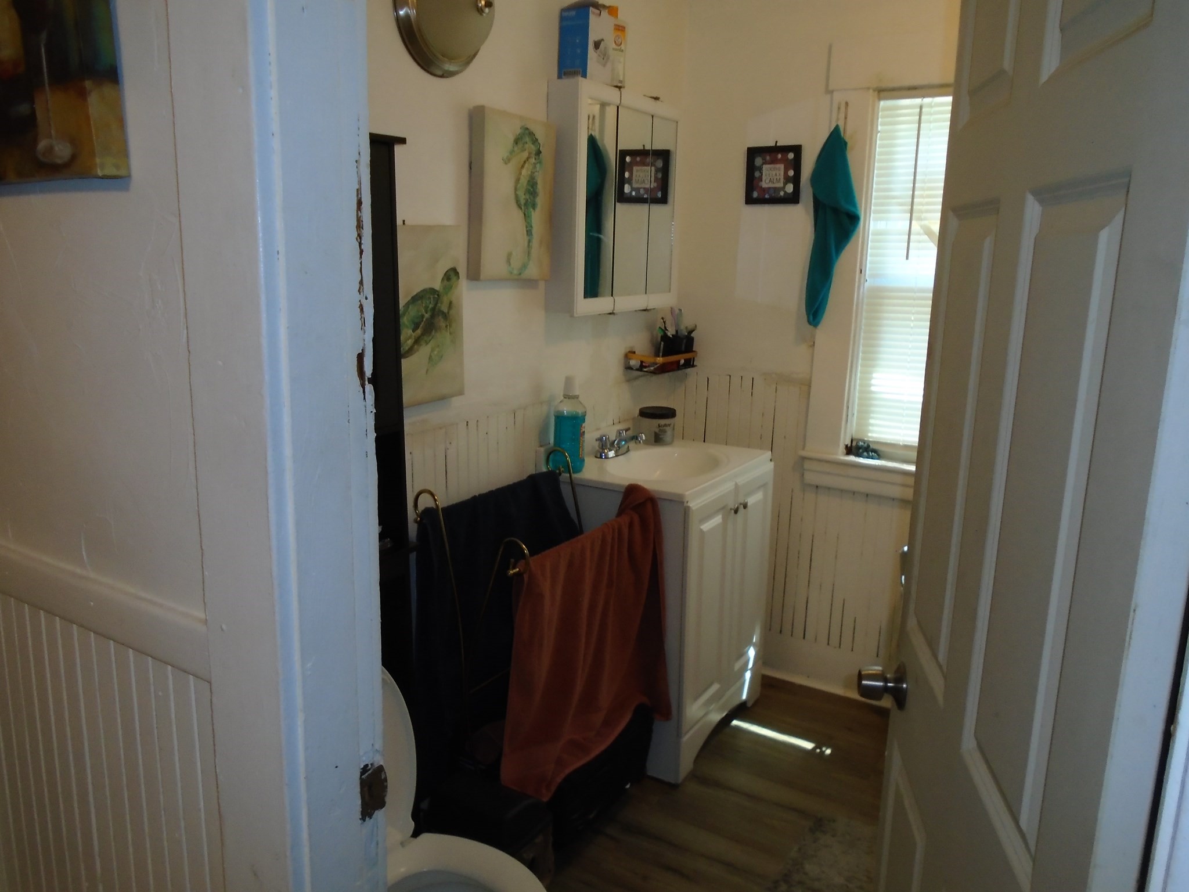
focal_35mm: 26
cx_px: 594
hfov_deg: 67.3
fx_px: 893
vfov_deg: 53.1
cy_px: 446
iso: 200
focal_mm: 4.6
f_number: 3.2
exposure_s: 1/30
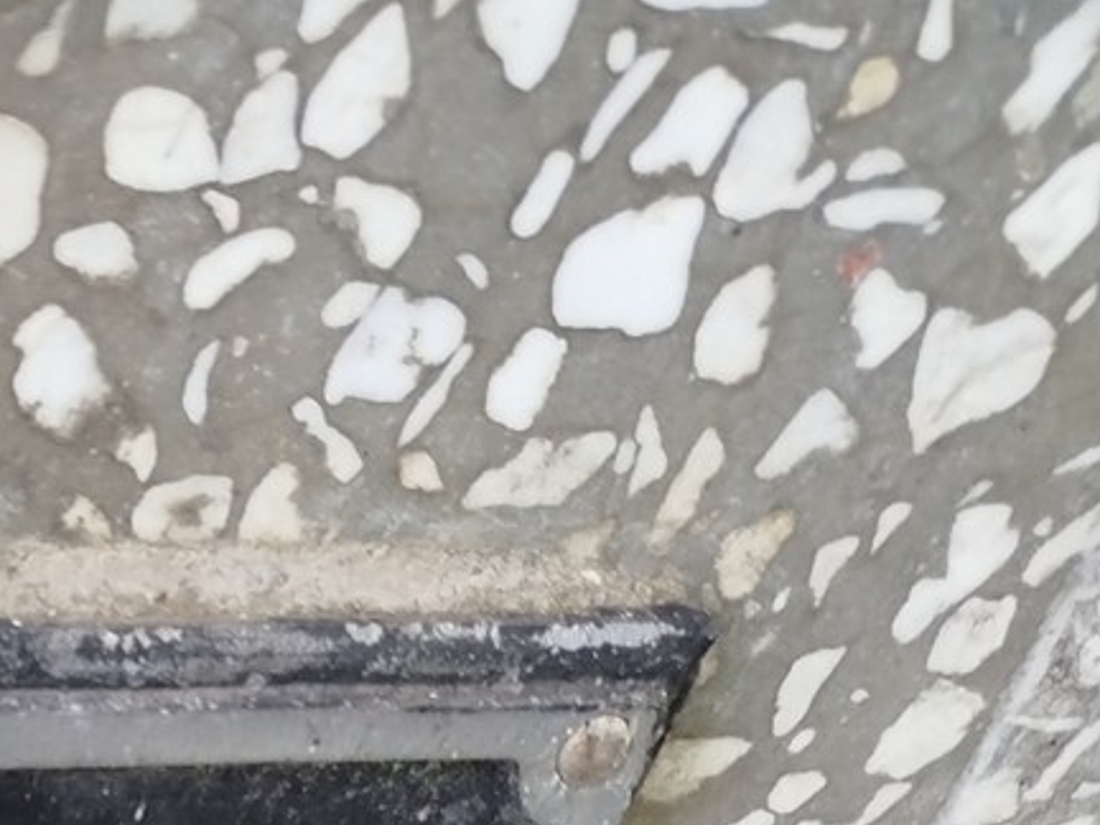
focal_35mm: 80
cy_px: 1355
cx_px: -392
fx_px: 2542
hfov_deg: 21.6
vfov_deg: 16.3
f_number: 1.7
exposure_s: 1/33
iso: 320
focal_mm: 5.31
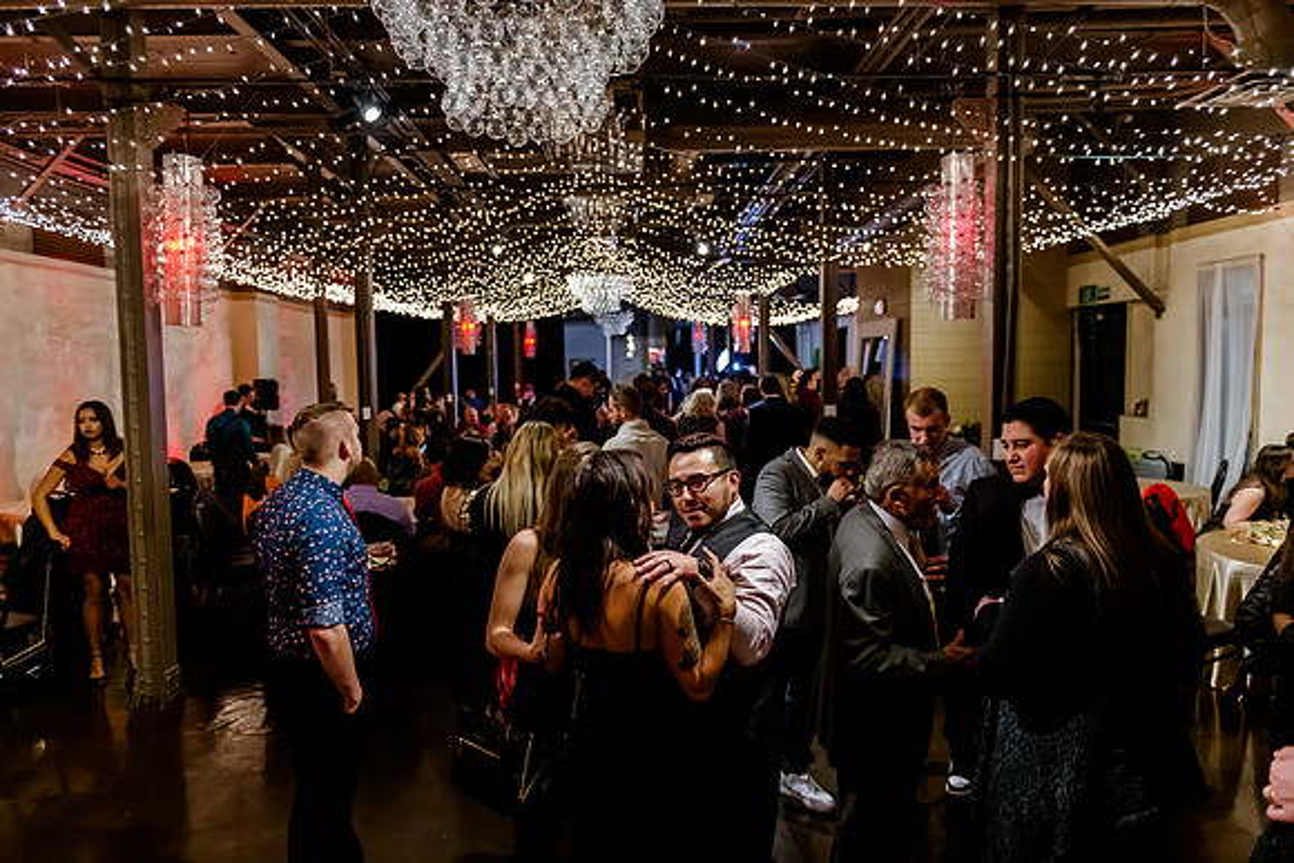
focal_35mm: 24
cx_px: 647
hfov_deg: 73.7
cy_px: 432
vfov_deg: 53.2
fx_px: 863
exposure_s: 1/125
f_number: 2.8
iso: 4000
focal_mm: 24
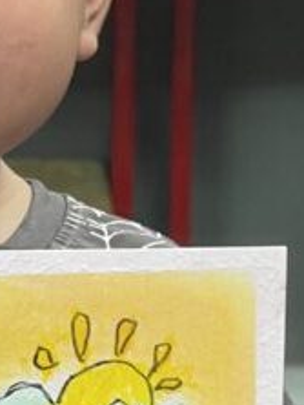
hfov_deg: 5.1
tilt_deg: -7.8
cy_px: 511
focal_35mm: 288
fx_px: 3366
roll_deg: +0.6
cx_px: -95
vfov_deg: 6.8
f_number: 2.2
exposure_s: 1/50
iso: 125
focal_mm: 7.5
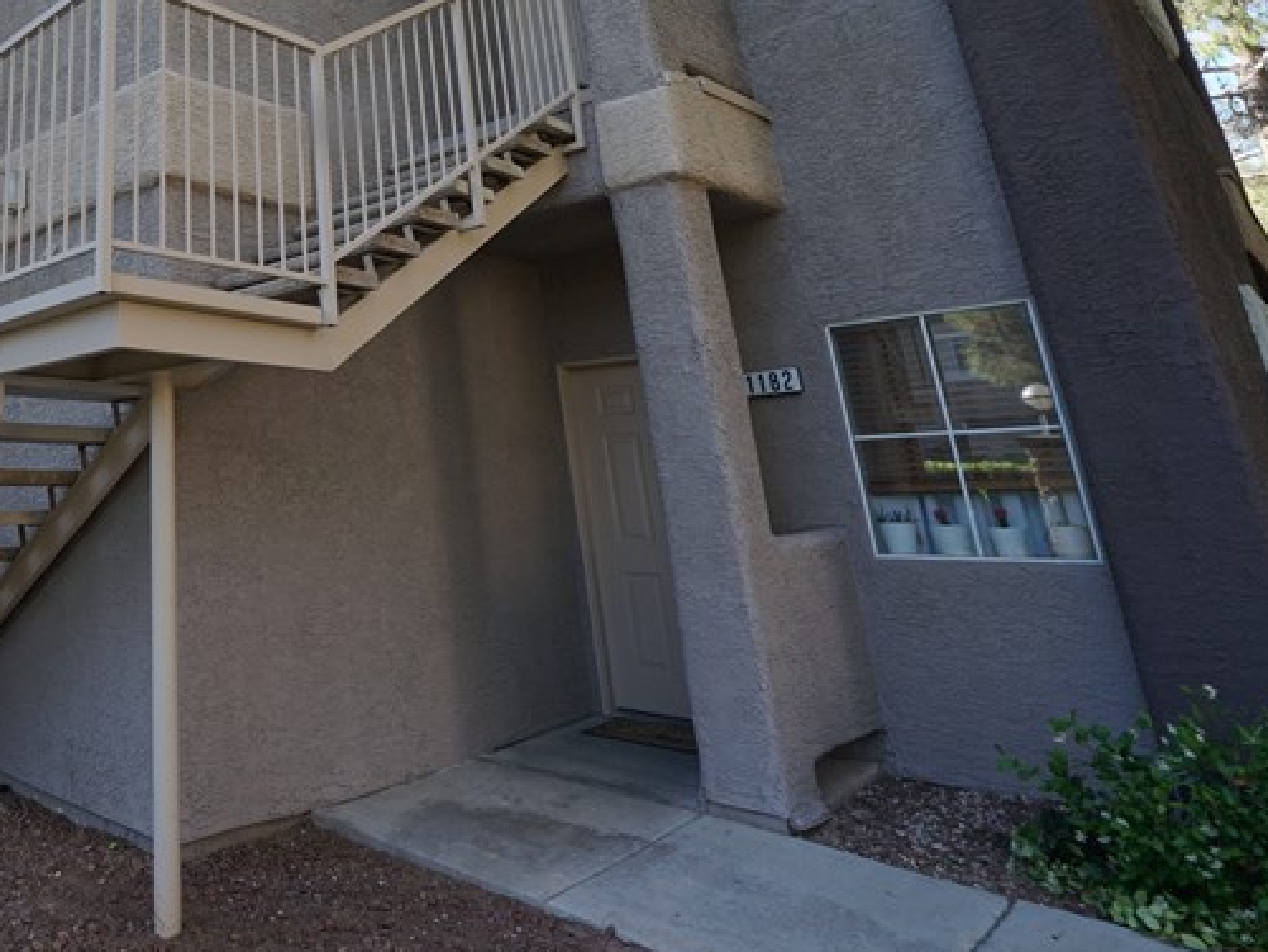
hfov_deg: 59.8
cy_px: 185
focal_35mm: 25
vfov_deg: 51.3
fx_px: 916
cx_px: 144
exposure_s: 1/80
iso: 320
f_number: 9
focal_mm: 12
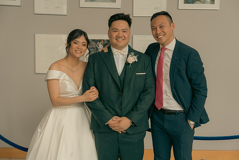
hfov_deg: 40.3
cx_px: 120
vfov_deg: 27.5
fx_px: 325
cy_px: 80
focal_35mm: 49
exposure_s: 1/160
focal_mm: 49
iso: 200
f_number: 3.5
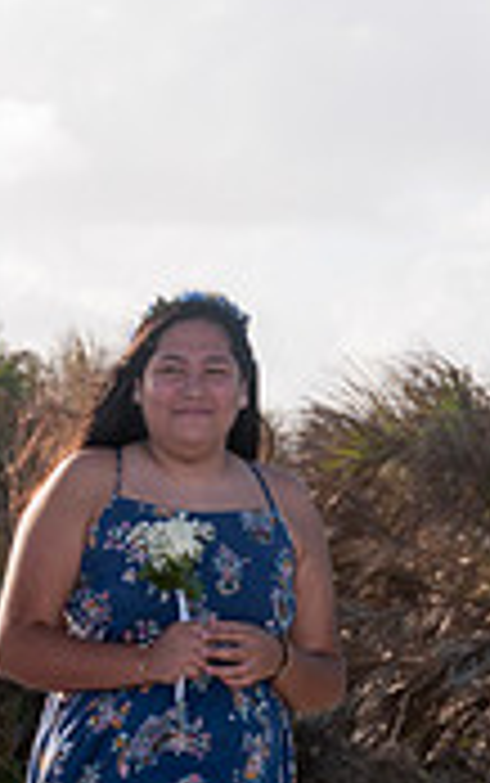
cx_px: 285
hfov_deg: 4.7
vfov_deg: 7.5
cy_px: 774
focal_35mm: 277
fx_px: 5909
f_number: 9
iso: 100
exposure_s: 1/250
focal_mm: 70
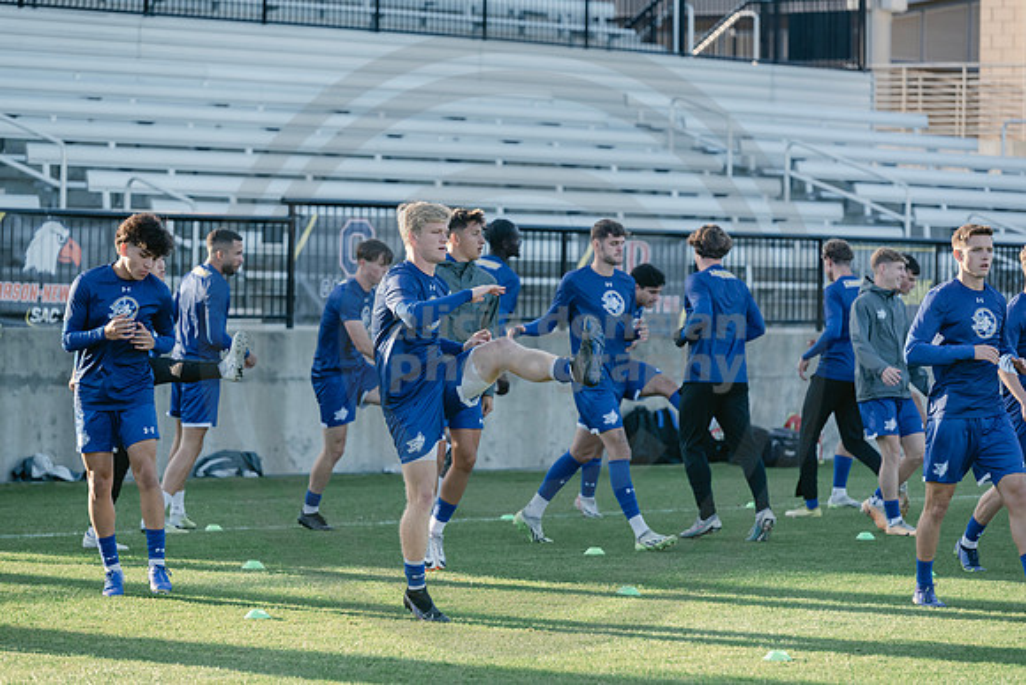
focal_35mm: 155
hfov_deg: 13.2
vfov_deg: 8.9
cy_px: 342
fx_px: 4418
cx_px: 513
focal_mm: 155
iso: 1250
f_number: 4
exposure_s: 1/1600
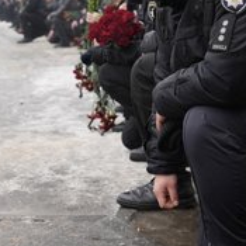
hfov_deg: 24.6
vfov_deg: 24.4
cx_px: 134
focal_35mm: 70
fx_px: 563
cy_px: 65
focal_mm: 36
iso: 400
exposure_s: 1/160
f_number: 4
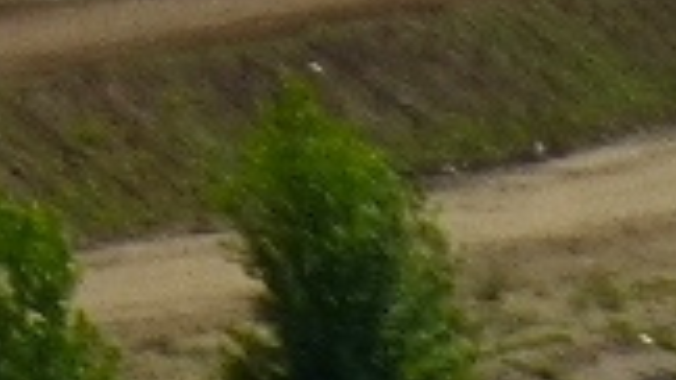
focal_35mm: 1275
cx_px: 624
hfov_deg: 1.7
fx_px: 22847
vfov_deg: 0.9
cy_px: -1416
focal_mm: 27.6
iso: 100
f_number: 5.4
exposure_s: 1/800
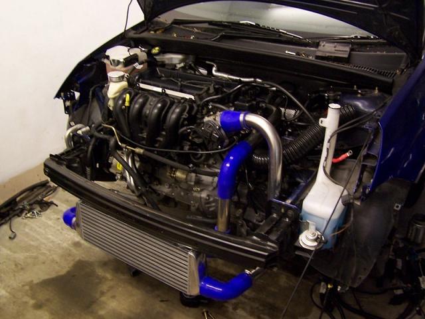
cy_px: 160
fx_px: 467
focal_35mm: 38
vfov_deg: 37.7
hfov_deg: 49.0
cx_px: 212
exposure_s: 1/8
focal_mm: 6.3
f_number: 2.8
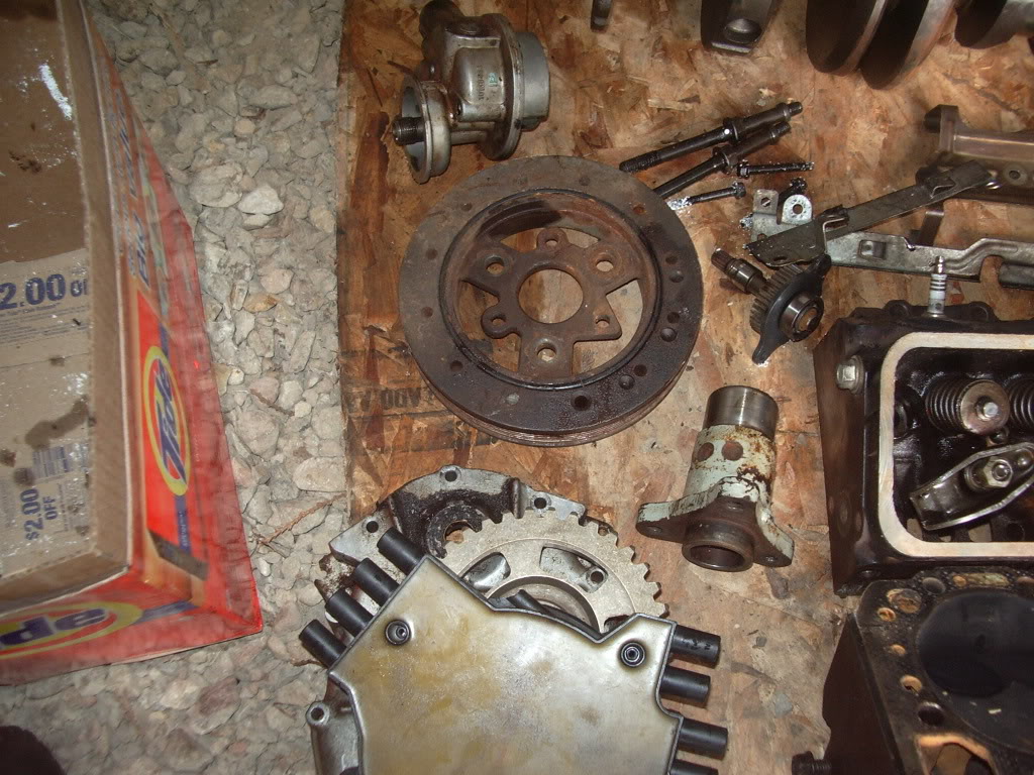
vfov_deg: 40.7
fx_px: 1045
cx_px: 517
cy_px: 388
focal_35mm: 35
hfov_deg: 52.6
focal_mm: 5.8
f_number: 2.6
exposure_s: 1/40
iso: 100
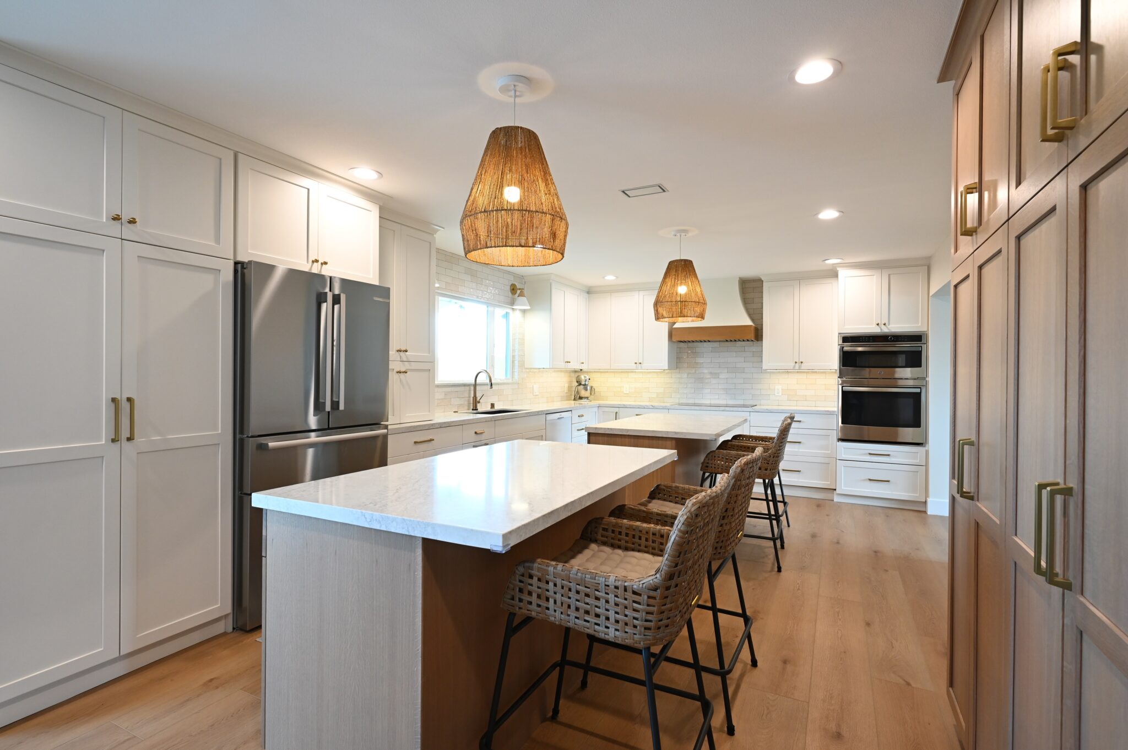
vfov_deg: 70.3
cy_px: 375
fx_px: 532
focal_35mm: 17
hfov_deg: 93.3
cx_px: 564
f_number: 8
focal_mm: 17
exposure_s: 1/15
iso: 640
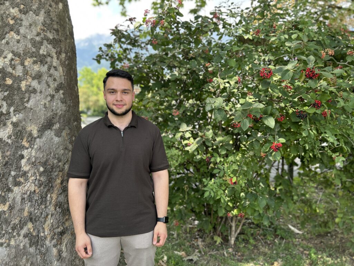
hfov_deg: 67.3
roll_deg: -0.8
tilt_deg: -4.5
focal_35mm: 26
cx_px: 177
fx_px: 266
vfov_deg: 53.1
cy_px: 133
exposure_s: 1/404
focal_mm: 5.7
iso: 50
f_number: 1.5
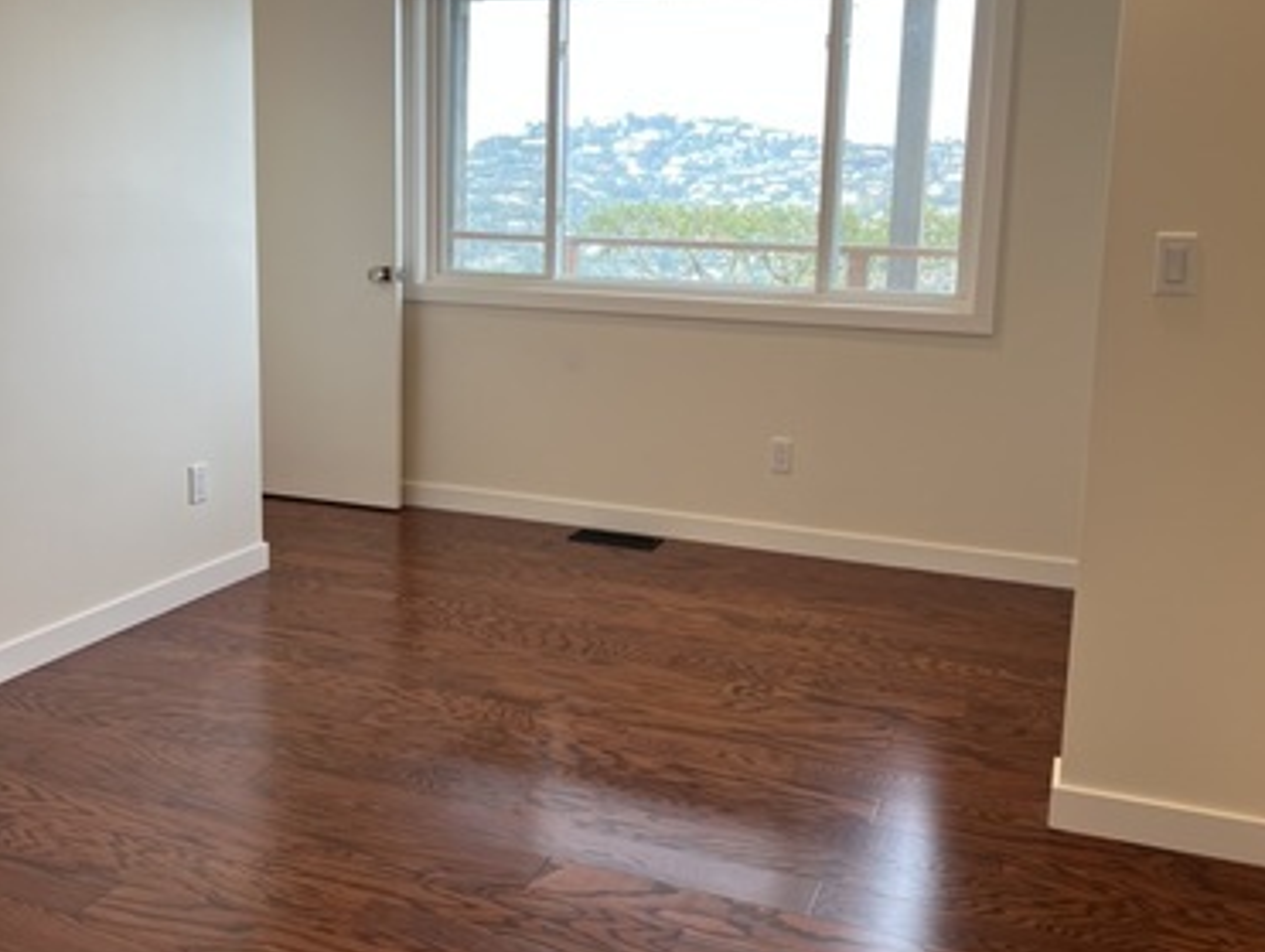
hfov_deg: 52.6
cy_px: 396
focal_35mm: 35
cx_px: 636
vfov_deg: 40.6
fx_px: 1280
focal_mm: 5.7
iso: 50
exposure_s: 1/126
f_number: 1.5
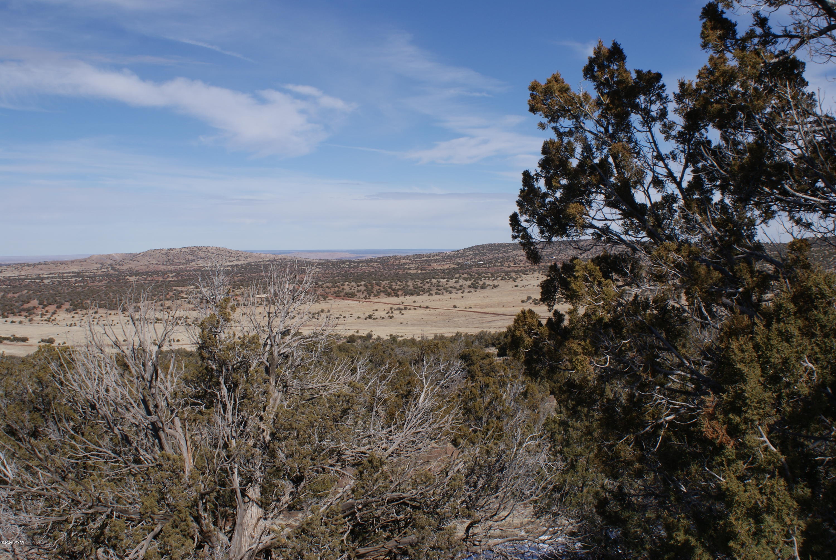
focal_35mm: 39
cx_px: 418
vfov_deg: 34.3
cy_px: 280
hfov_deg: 49.5
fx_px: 907
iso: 100
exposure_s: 1/250
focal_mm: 26
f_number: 11
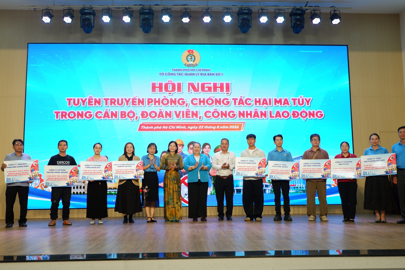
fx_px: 405
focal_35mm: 36
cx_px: 202
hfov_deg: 53.1
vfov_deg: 36.9
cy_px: 135
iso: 200
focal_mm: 24.3
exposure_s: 1/58
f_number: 4.2
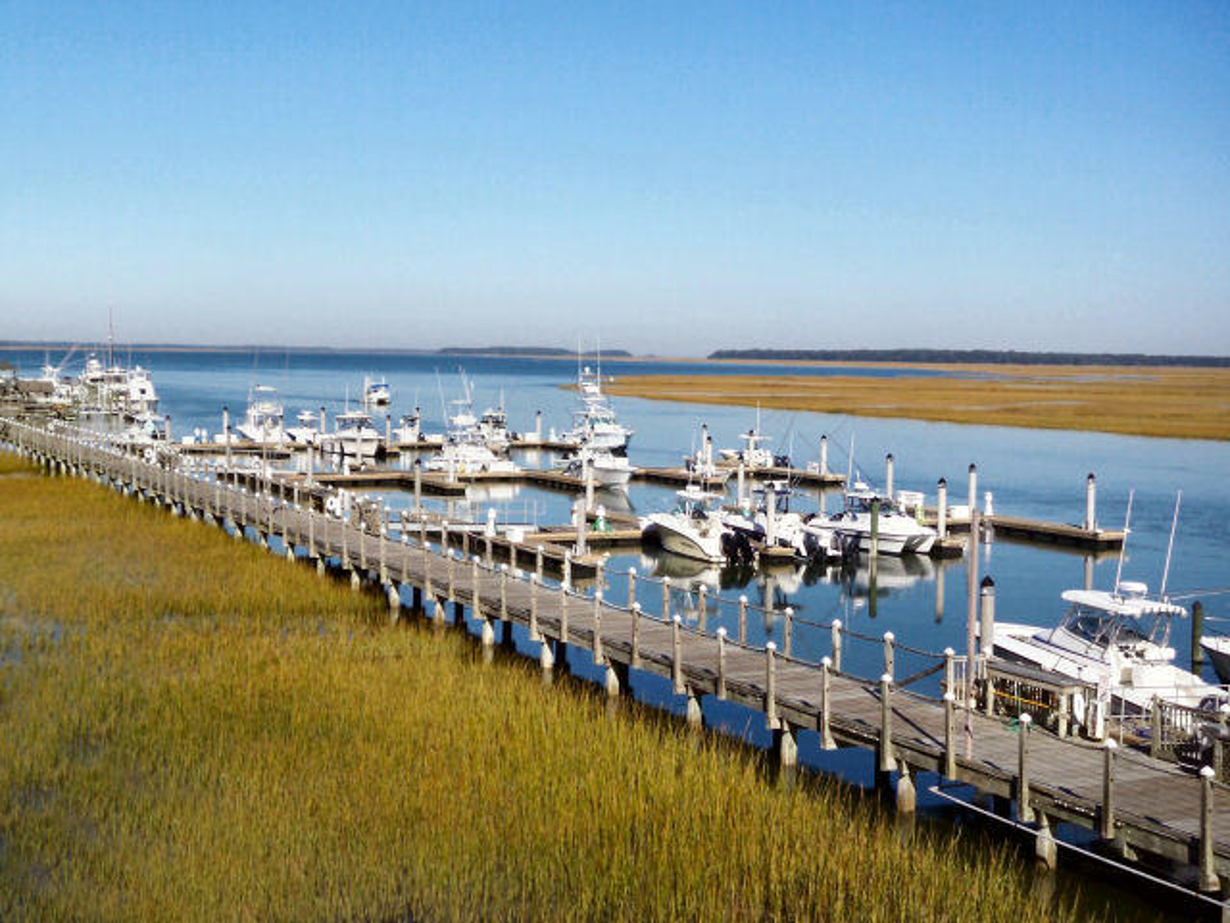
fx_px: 1741
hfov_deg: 38.9
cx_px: 615
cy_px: 462
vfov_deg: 29.7
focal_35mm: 49
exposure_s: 1/500
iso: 50
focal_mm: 8
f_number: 4
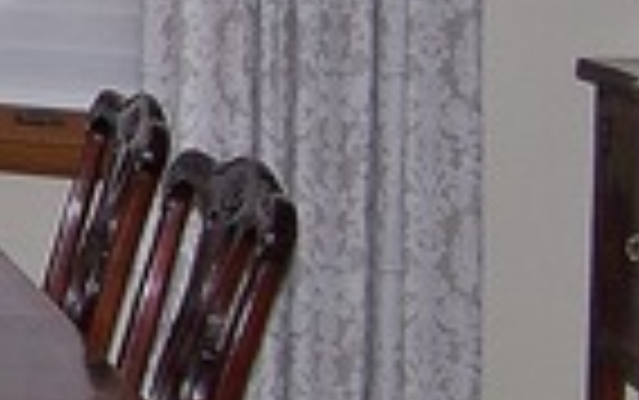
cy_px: 4
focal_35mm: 182
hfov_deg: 10.9
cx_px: -436
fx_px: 3172
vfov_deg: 7.2
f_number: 2.8
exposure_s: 1/500
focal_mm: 6.3
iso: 80
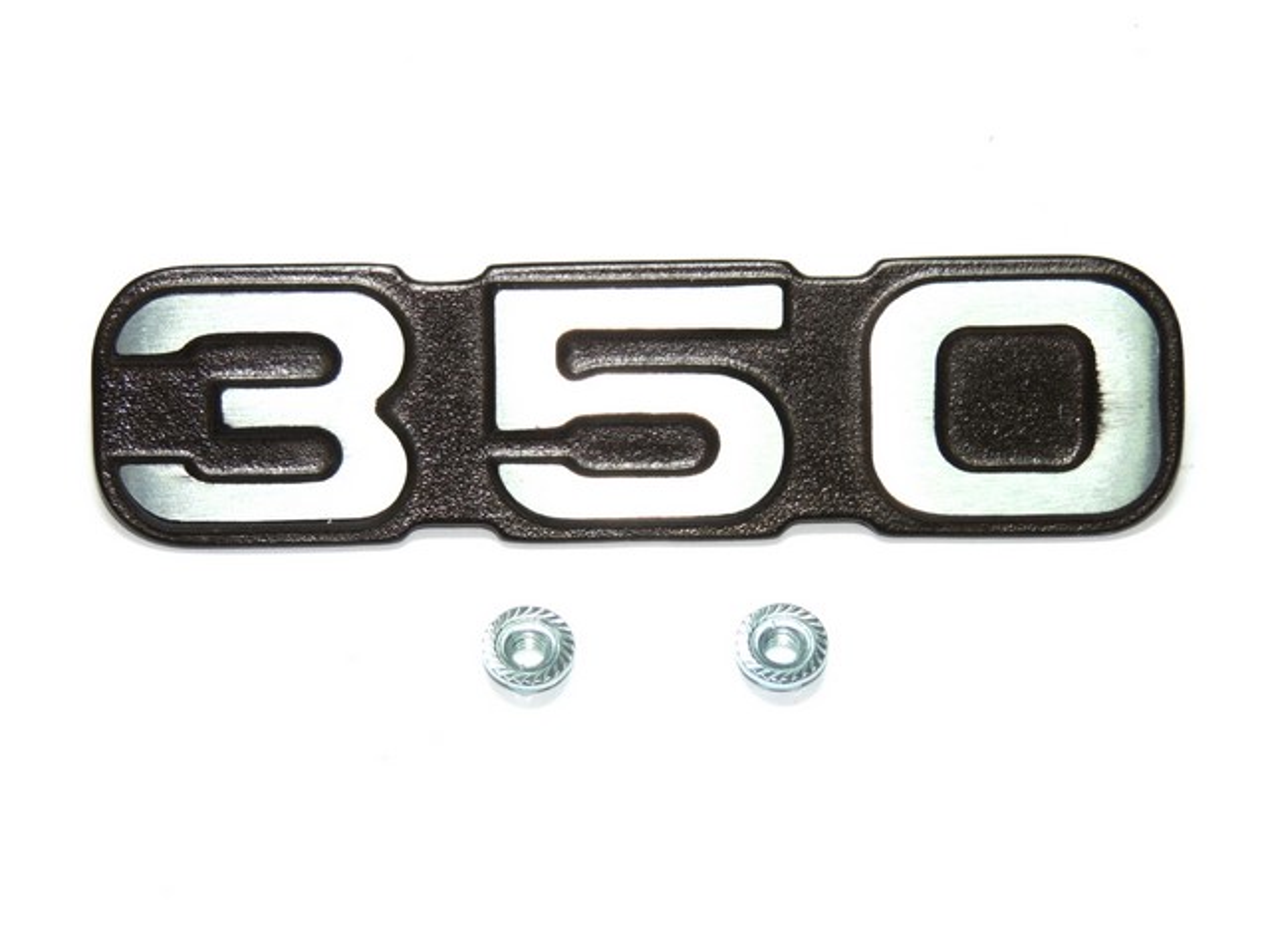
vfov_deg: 10.2
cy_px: 476
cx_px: 635
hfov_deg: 13.6
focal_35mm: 145
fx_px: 5320
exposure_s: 1/60
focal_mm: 25.8
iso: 160
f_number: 4.4
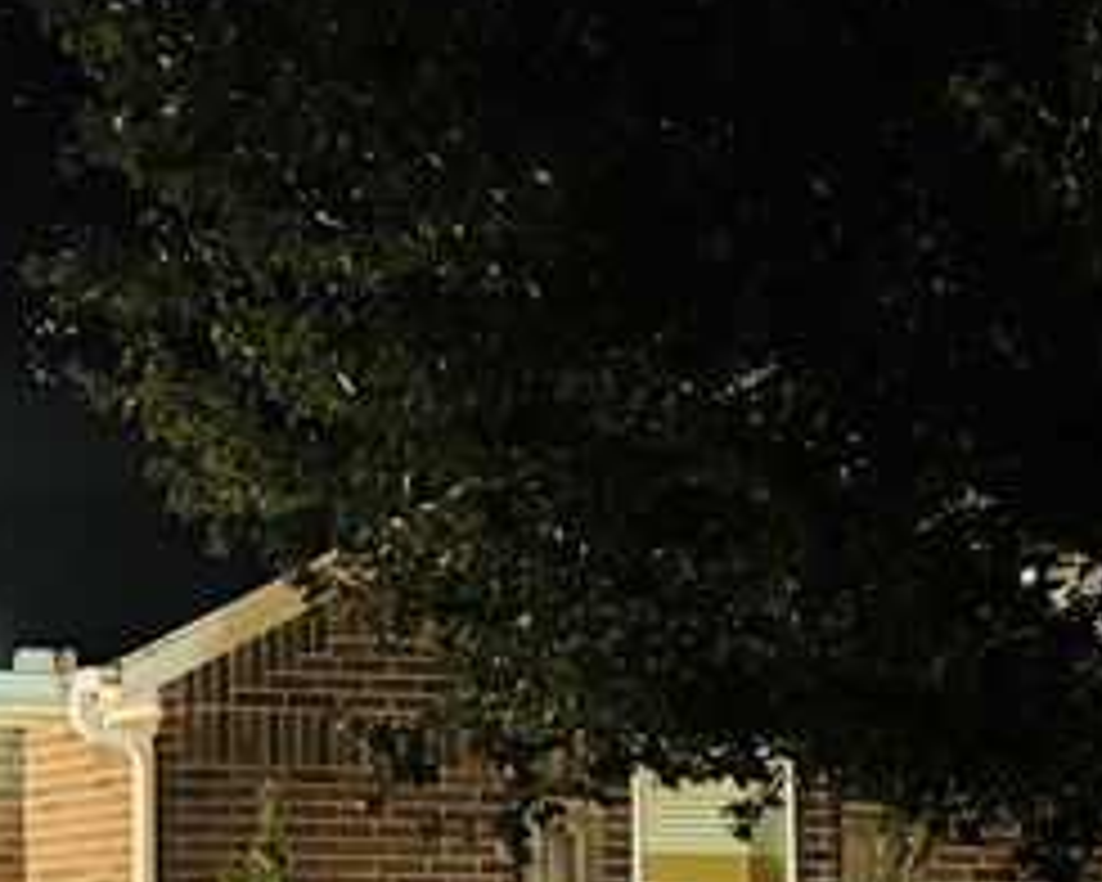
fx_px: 3196
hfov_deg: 18.3
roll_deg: +0.0
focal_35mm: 98
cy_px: 729
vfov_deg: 15.6
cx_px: -310
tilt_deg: +4.5
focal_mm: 6.76
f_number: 1.78
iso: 2500
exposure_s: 1/15
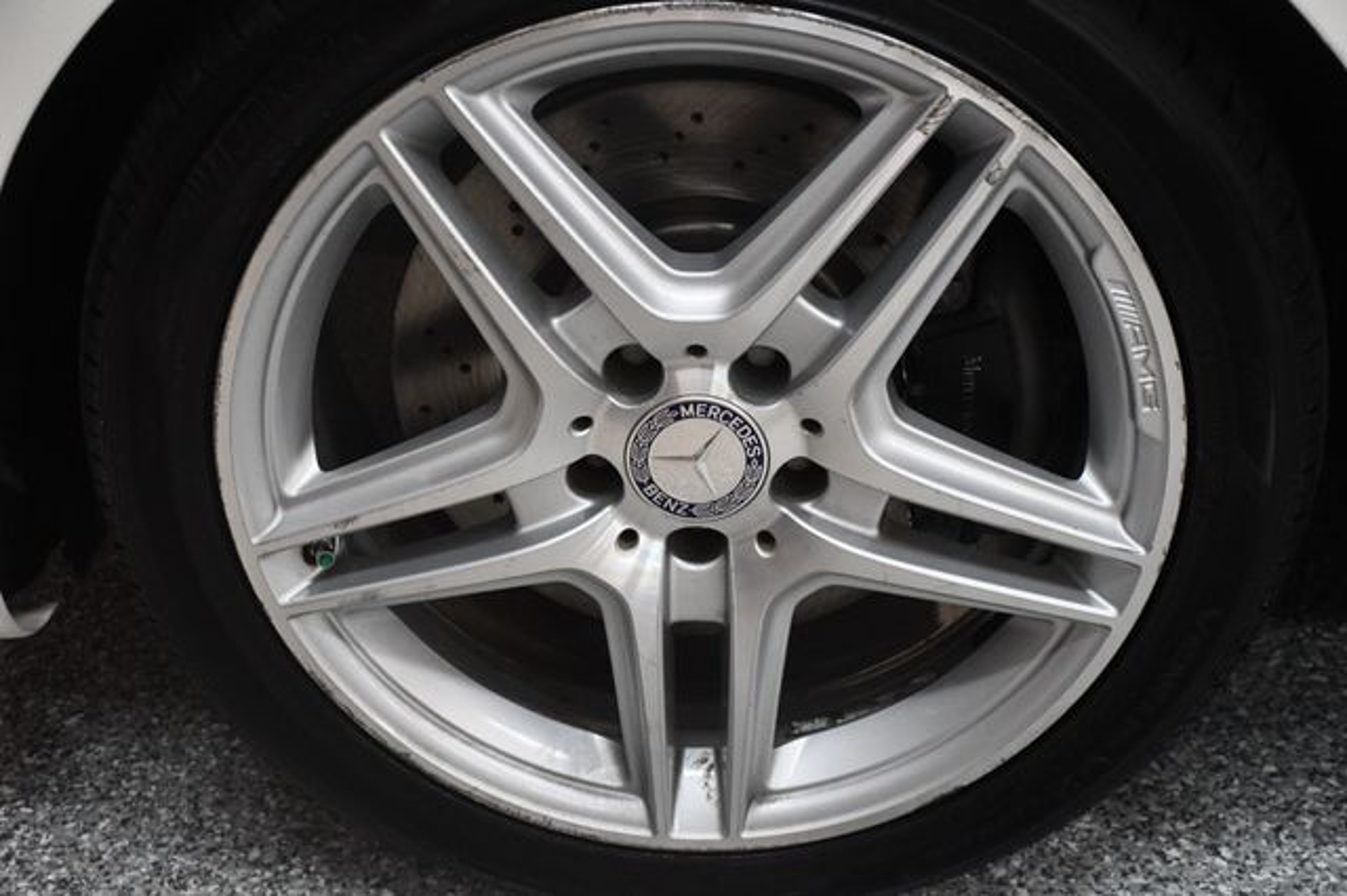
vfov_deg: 18.9
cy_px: 448
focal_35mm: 72
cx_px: 674
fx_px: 2692
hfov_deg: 28.1
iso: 2800
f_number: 4.5
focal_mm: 48
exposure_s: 1/125
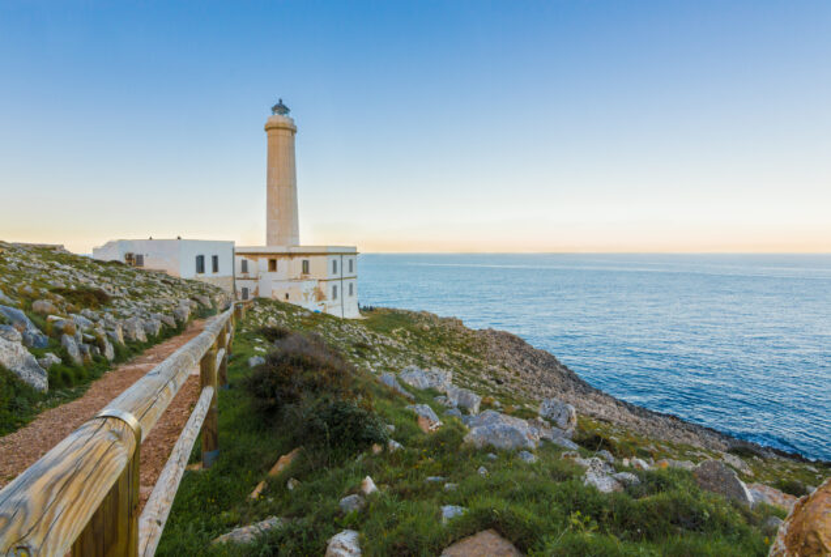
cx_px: 416
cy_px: 278
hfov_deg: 85.3
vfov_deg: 63.4
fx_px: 451
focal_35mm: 20
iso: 400
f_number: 10
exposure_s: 1/160
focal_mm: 13
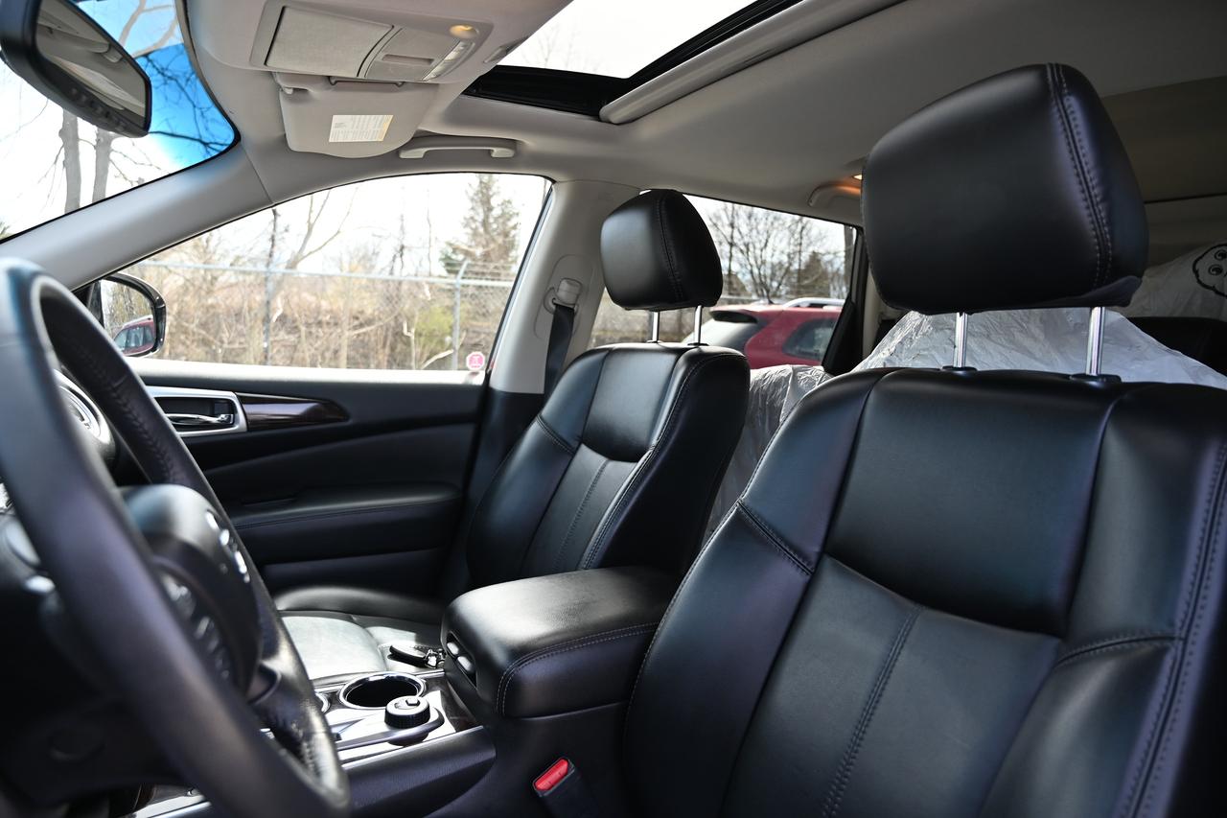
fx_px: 818
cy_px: 409
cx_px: 614
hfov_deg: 73.8
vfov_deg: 53.1
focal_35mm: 24
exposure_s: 1/250
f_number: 4
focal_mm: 24
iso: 250
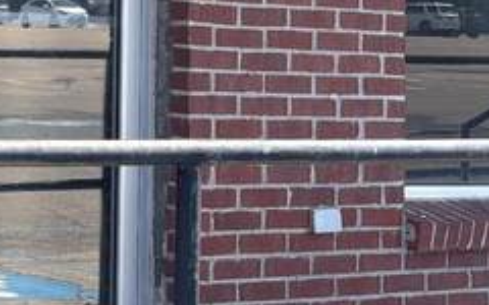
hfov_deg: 13.5
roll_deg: -2.8
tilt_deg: +9.3
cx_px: -210
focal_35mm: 147
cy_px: -344
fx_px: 1959
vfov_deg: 8.4
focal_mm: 5.96
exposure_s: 1/837
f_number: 1.6
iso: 50
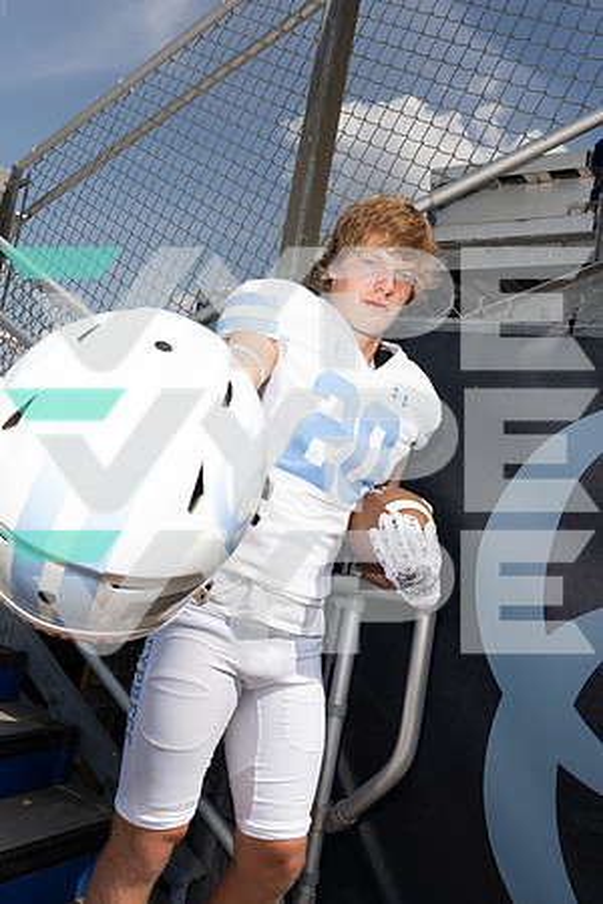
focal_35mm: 30
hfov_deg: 43.6
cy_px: 452
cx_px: 302
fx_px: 754
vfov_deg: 61.9
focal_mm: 30
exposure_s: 1/250
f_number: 11
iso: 125
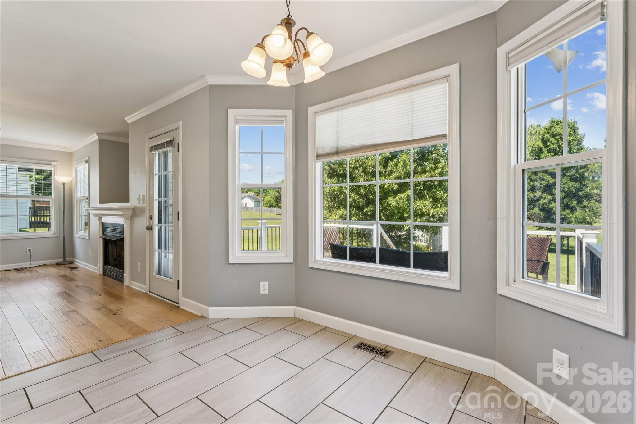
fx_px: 291
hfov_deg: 95.0
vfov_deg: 72.0
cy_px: 212
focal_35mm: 16
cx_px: 318
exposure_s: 1/6
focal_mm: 16.5
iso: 100
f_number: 13
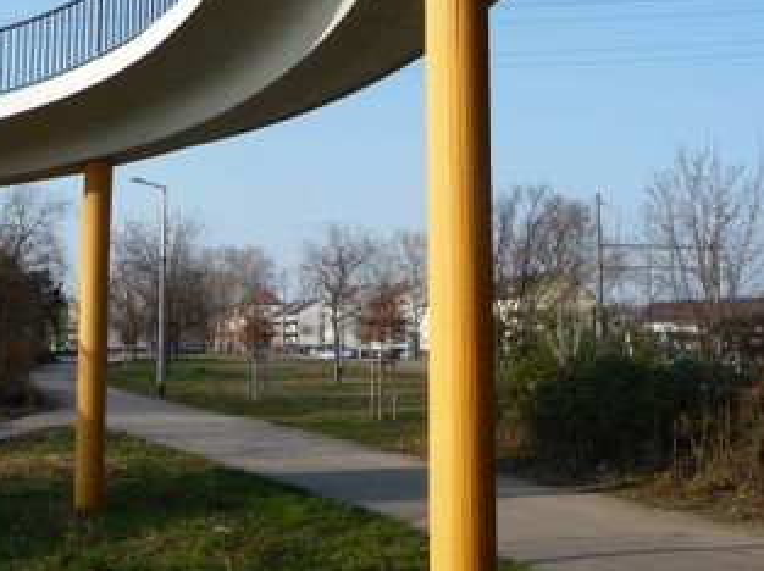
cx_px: 322
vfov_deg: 33.4
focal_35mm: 43
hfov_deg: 43.8
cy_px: 234
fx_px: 948
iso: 100
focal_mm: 4.7
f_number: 3.3
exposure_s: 1/640
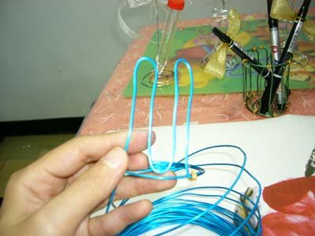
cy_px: 118
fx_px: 318
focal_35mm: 35
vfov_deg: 40.7
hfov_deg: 52.6
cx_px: 158
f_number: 2.8
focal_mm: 5.8
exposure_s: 1/8
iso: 100
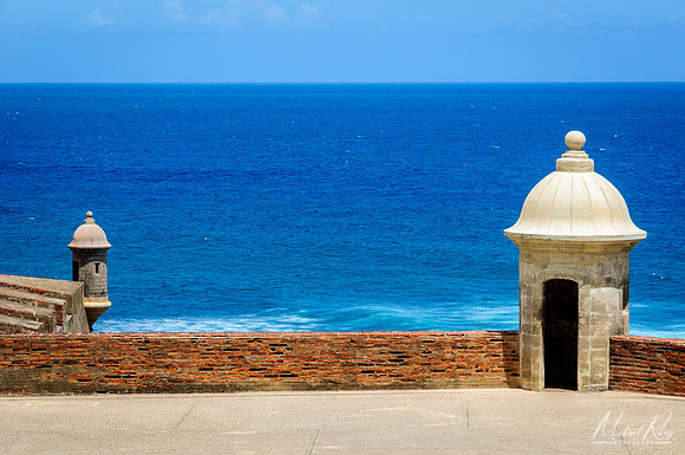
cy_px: 228
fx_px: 2434
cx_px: 342
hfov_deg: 16.0
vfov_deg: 10.7
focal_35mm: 128
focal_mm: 85
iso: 200
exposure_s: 1/350
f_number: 11
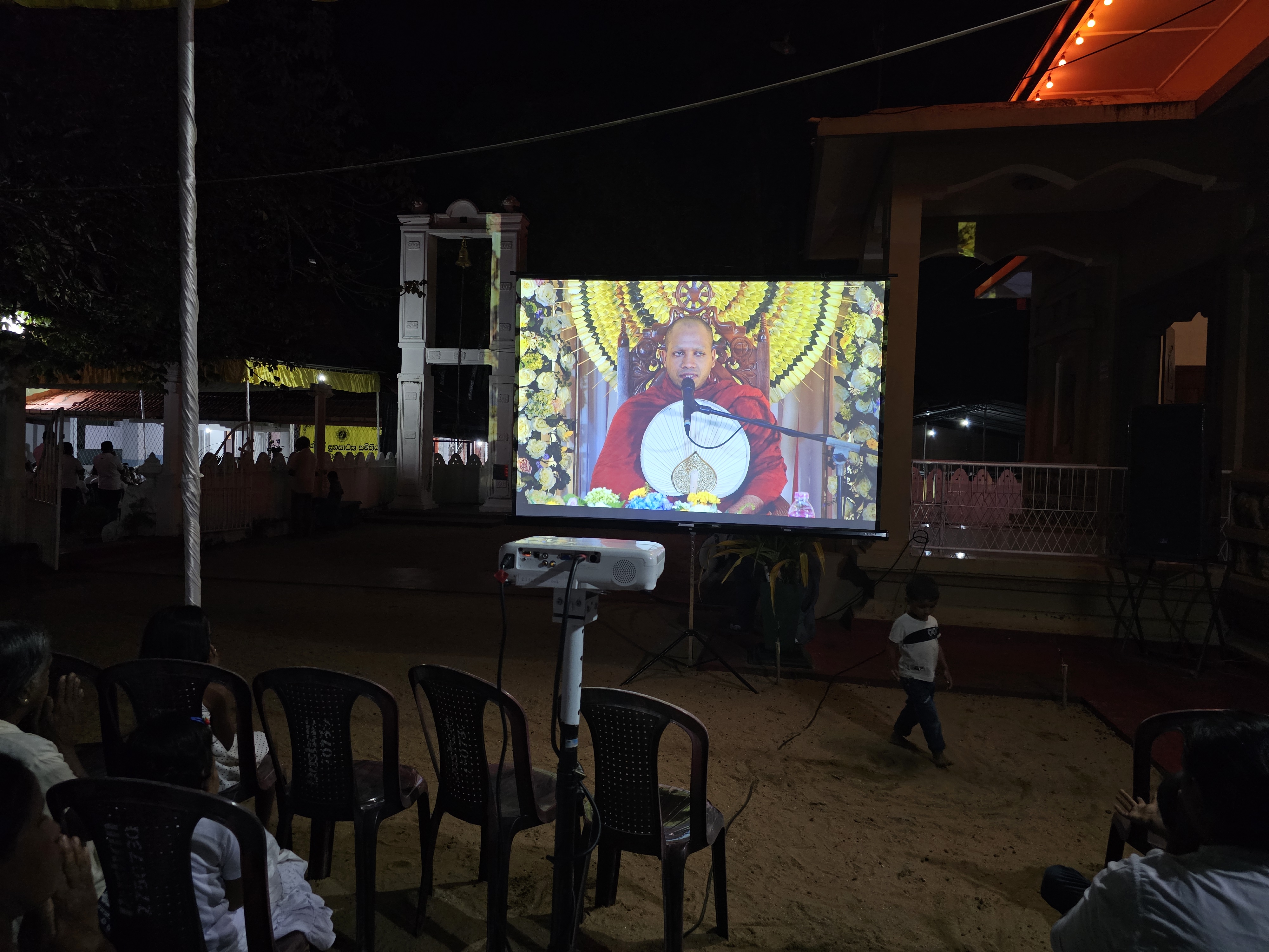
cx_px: 634
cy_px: 476
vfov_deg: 58.9
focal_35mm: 23
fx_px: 843
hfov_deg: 73.9
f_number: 1.7
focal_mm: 6.3
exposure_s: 1/100
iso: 320
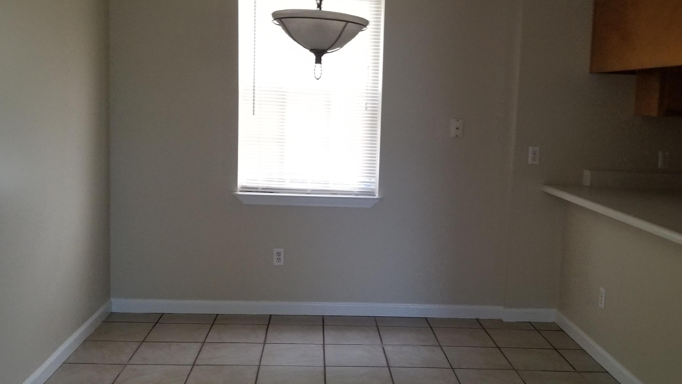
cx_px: 359
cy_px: 188
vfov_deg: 32.0
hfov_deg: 54.0
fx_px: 669
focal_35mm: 37
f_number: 1.7
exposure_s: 1/120
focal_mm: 4.3
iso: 250
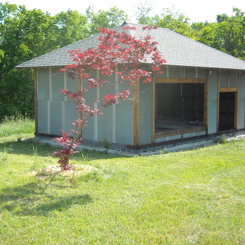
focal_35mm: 58
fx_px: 464
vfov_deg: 29.6
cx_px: 112
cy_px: 122
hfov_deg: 29.5
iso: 64
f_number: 3.2
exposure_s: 1/260
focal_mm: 7.92
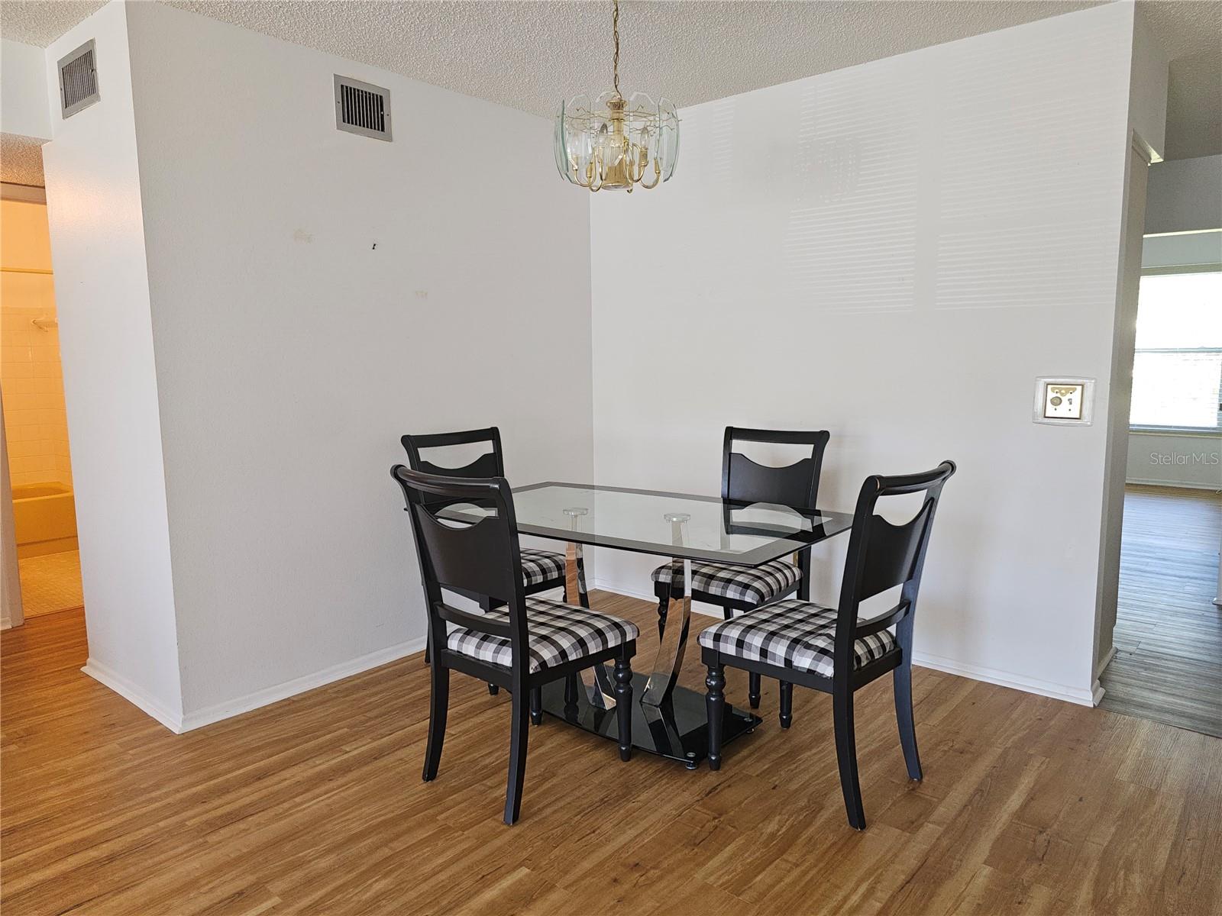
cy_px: 458
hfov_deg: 73.9
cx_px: 611
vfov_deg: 58.9
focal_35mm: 23
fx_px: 812
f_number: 1.7
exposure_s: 1/40
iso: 100
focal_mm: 6.3
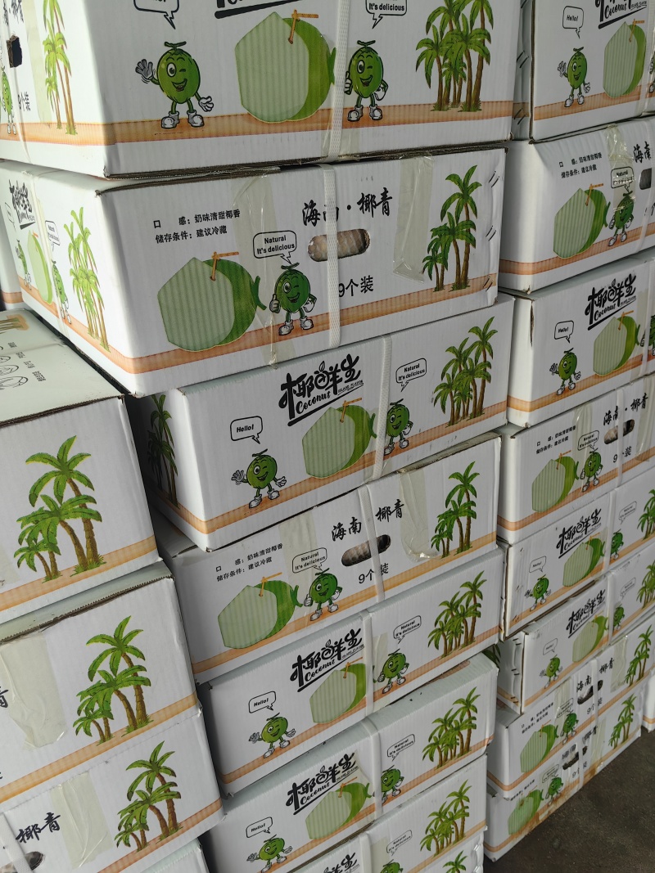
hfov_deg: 51.3
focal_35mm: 27
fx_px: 681
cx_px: 328
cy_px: 436
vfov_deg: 65.3
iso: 100
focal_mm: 5.75
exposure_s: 1/100
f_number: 2
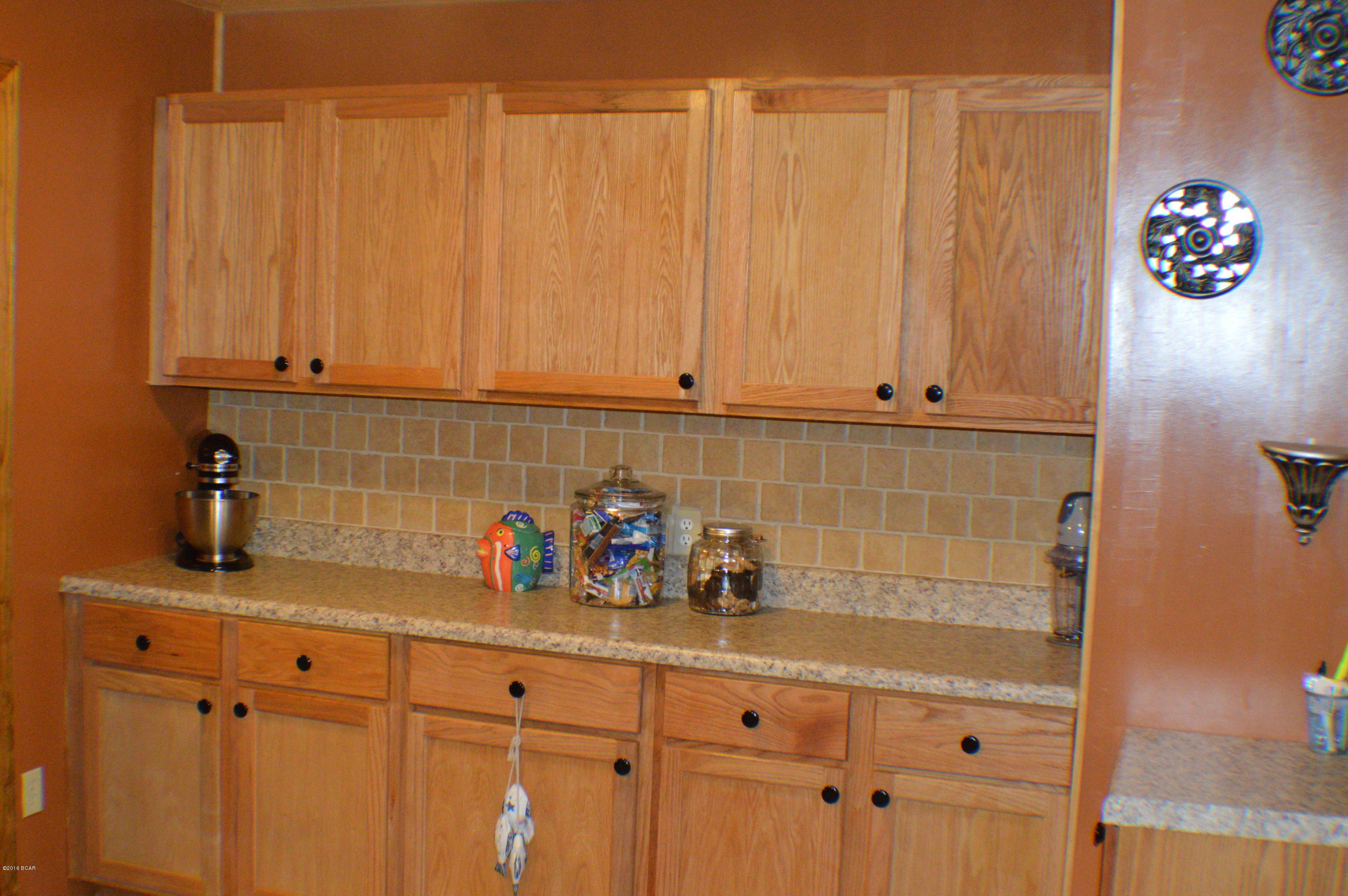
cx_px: 674
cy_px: 448
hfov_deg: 38.9
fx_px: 1908
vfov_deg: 26.4
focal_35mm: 51
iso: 2800
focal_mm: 34
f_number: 5
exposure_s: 1/60
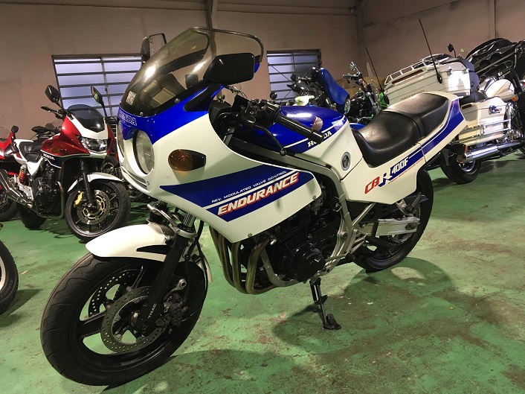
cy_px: 197
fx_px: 440
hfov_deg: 61.7
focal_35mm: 29
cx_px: 262
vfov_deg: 48.2
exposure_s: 1/30
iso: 100
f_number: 2.2
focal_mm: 4.15
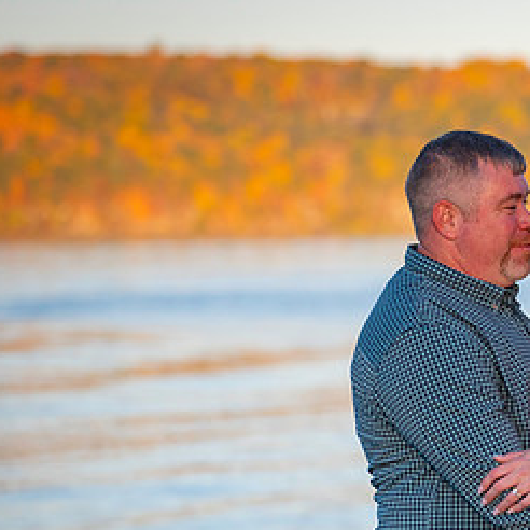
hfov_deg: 8.0
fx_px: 3759
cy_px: 345
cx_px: 646
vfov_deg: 8.1
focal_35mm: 217
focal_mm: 100
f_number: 2.8
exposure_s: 1/6400
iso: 640
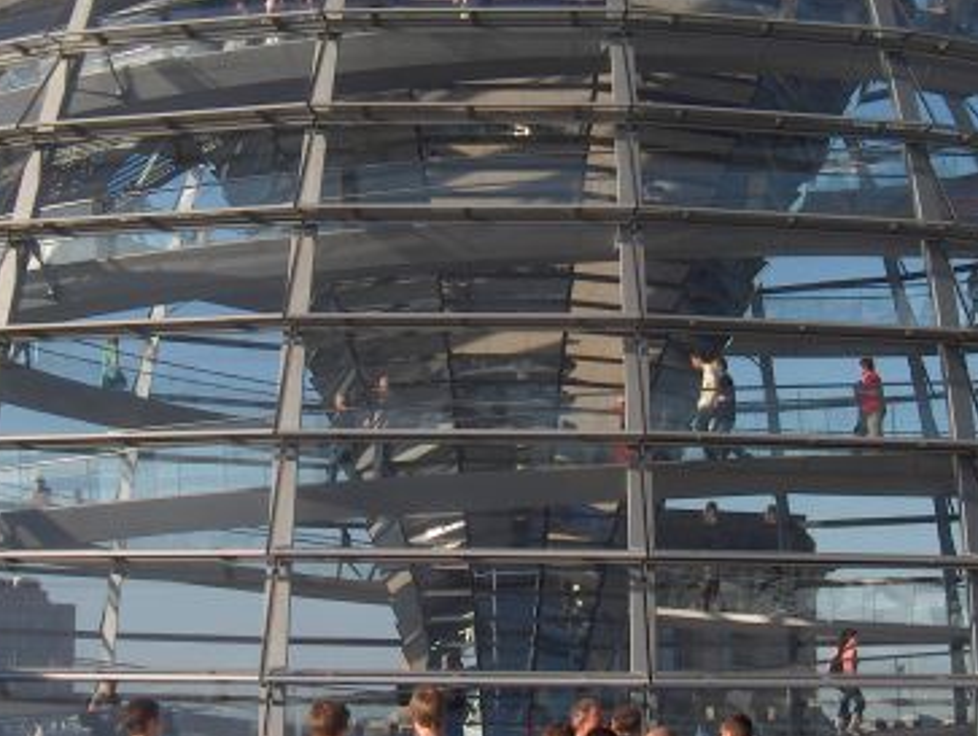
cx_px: 517
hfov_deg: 22.7
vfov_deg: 17.2
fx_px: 2432
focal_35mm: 86
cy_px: 318
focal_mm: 8
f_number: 4.8
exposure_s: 1/461
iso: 100
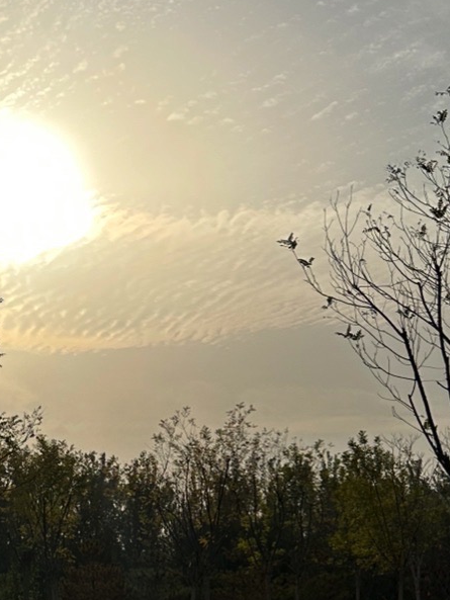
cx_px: 208
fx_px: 797
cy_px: 353
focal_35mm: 46
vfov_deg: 41.1
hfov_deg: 31.5
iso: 80
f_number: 1.78
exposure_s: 1/18519
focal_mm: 6.86
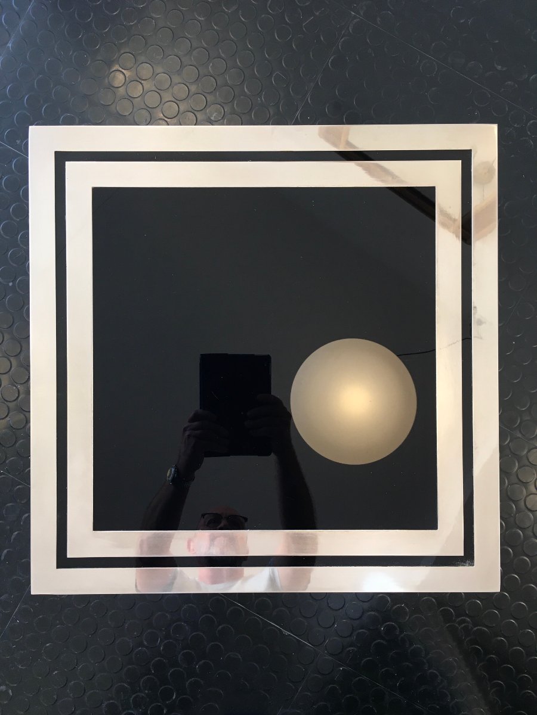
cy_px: 358
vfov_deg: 61.7
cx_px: 268
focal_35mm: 29
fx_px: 600
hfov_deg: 48.2
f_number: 2.2
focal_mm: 4.15
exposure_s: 1/33
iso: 40
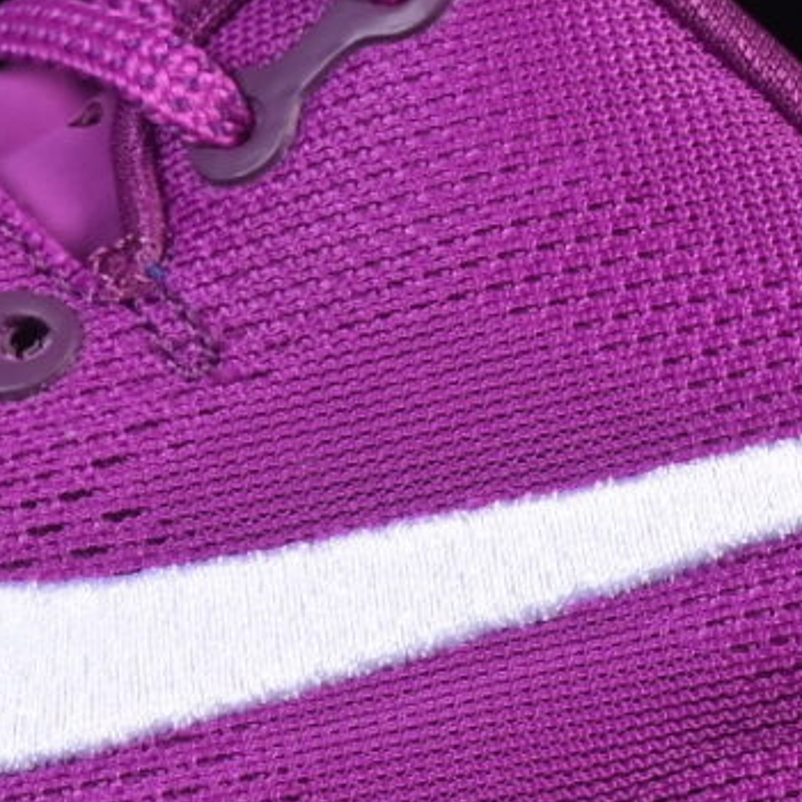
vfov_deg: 3.8
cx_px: 64
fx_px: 12215
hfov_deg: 3.8
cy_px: 267
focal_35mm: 466
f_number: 8
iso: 160
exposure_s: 1/80
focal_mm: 50
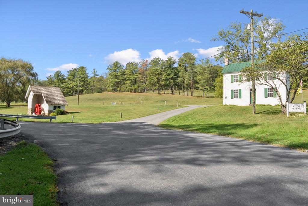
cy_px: 103
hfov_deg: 67.4
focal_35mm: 27
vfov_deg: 47.9
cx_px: 154
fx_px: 231
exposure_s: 1/200
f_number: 11
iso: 200
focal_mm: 18
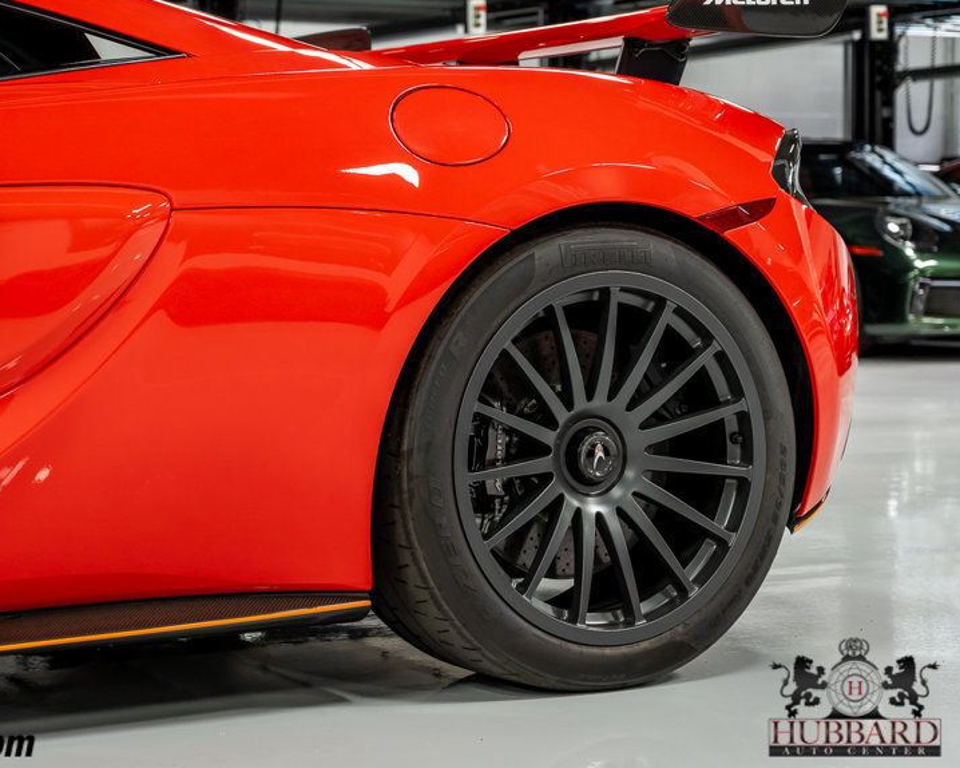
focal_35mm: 79
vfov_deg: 19.4
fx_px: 2244
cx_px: 301
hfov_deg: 24.0
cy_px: 337
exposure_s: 1/60
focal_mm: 59
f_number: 5
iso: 800
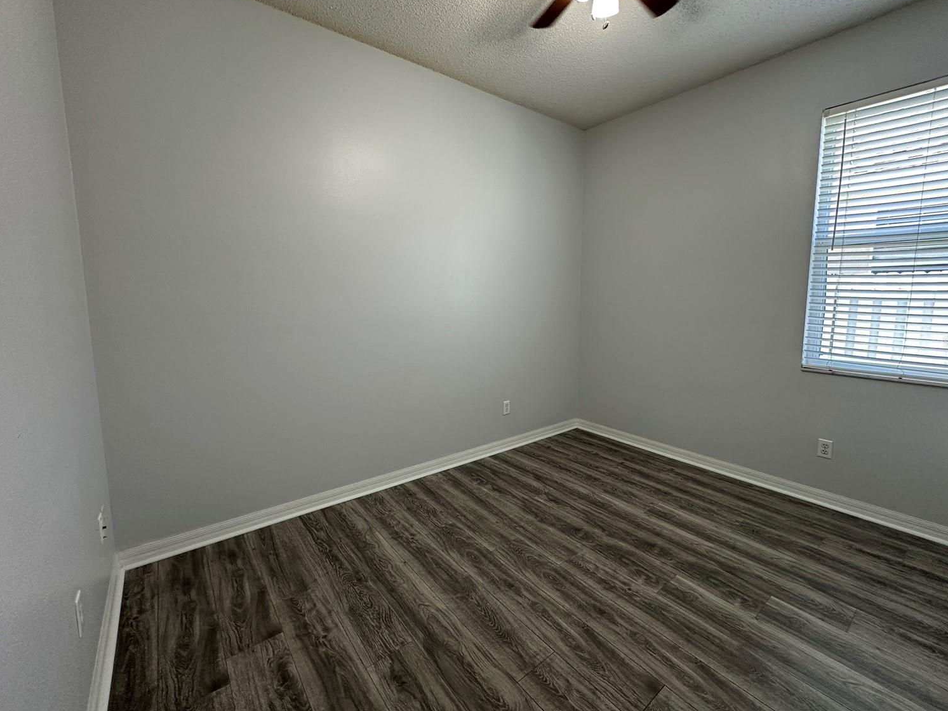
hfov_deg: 98.1
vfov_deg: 81.7
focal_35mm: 15
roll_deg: -0.5
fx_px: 411
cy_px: 342
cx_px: 495
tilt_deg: -6.2
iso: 250
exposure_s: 1/120
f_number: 2.2
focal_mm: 2.22
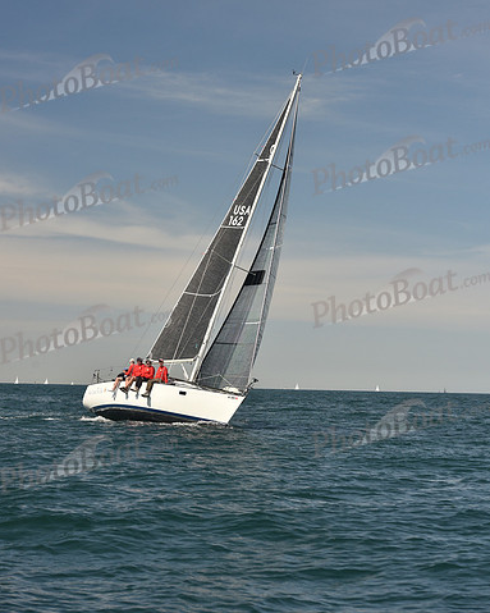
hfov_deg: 16.9
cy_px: 247
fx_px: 1650
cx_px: 245
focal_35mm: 91
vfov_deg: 21.0
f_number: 5.6
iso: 250
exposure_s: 1/640
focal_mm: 80
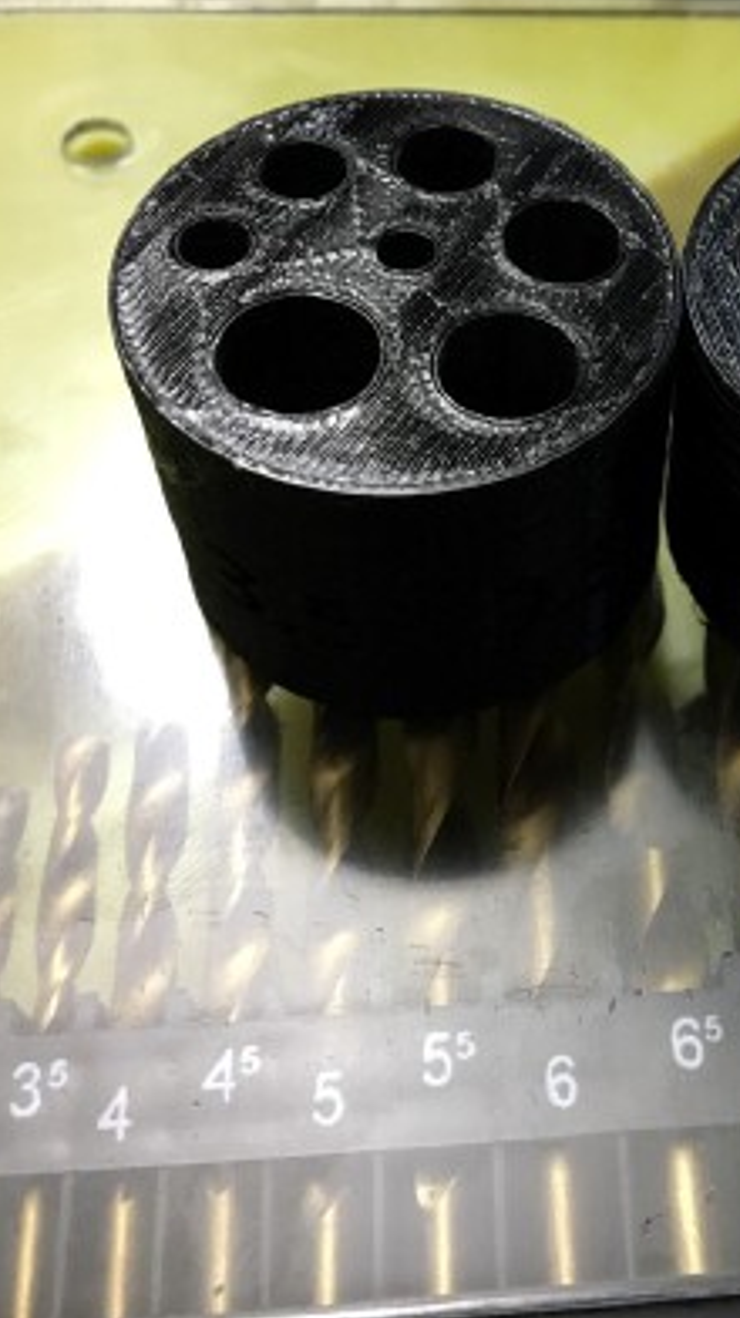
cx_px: 664
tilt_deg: -55.7
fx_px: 1503
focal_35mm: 43
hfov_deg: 26.7
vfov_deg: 47.4
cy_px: 652
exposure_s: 1/24
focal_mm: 4.15
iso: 200
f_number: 2.2
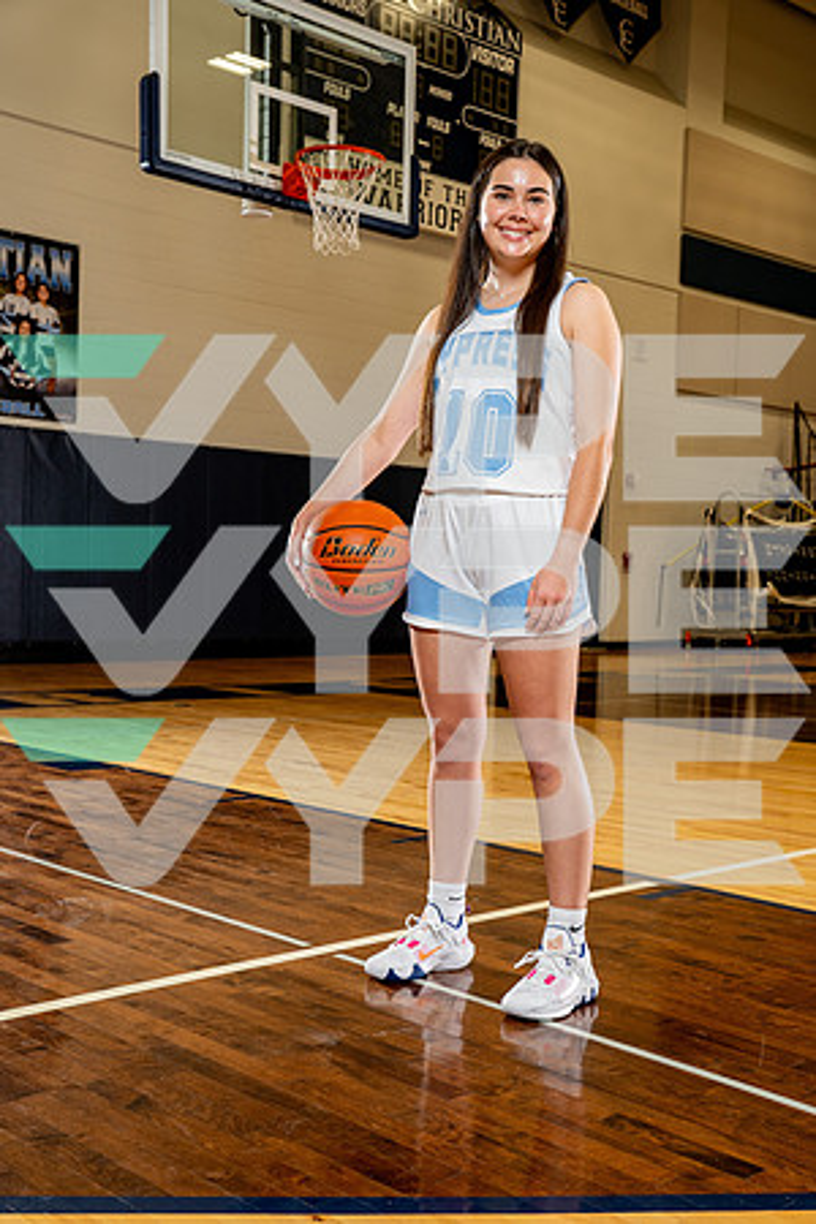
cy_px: 612
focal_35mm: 42
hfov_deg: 31.9
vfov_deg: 46.4
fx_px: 1428
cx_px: 408
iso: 400
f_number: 5.6
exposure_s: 1/250
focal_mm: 42
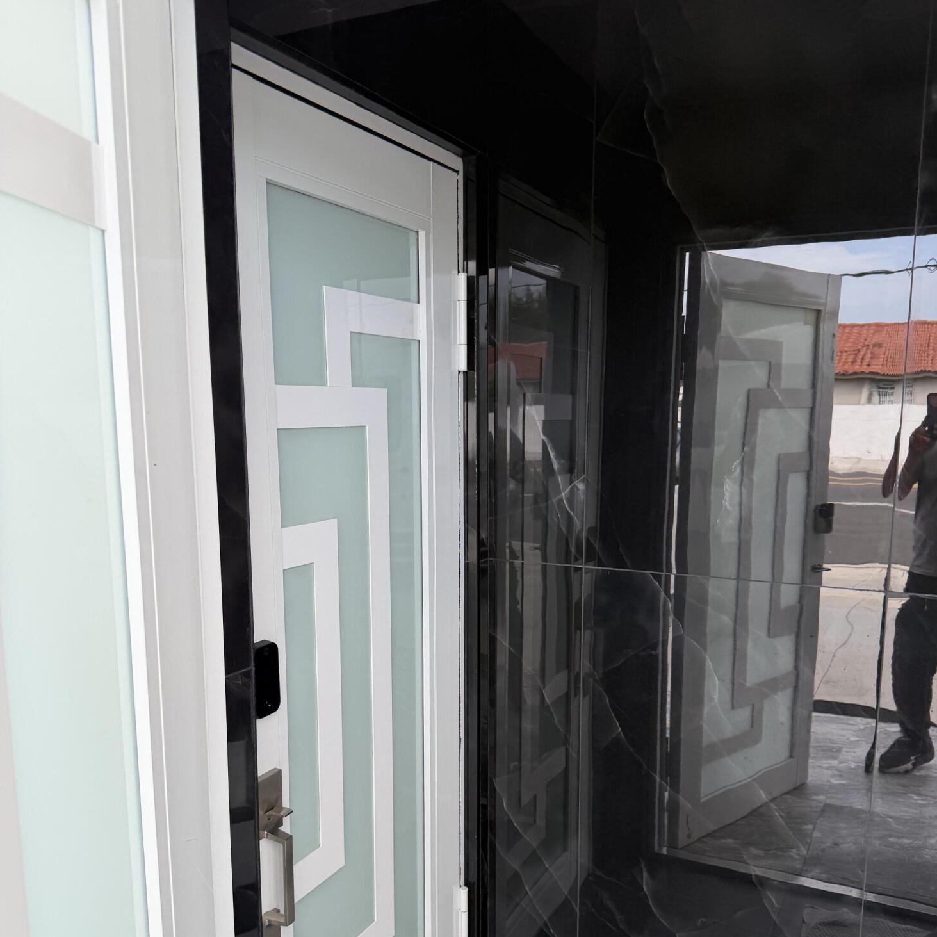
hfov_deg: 55.6
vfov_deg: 55.2
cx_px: 477
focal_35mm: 29
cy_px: 561
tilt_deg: -8.9
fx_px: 888
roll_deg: +2.5
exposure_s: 1/338
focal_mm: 6.76
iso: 80
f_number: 1.78
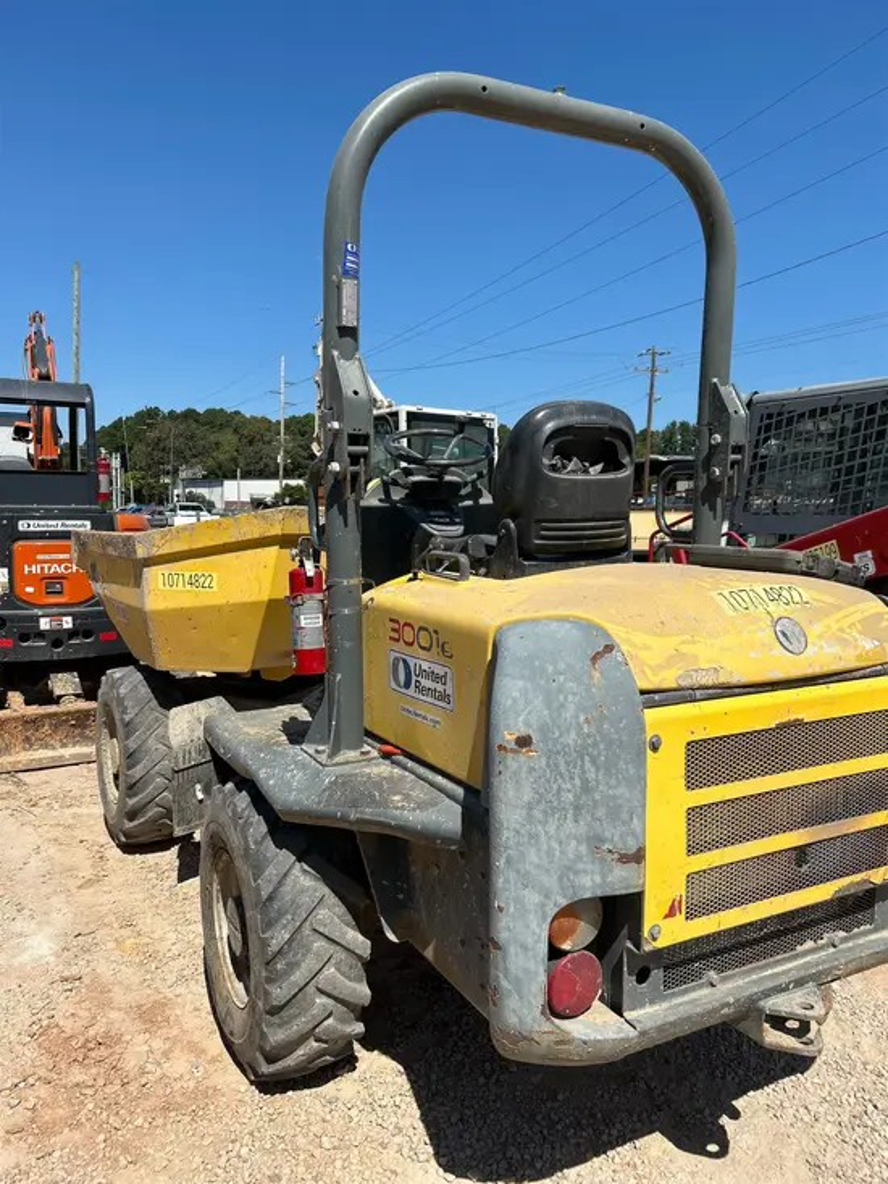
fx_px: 889
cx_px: 444
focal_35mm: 26
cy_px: 592
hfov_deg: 53.1
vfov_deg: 67.3
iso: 50
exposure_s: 1/5587
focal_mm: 5.7
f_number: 1.5
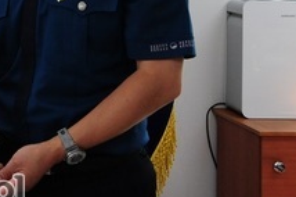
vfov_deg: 13.3
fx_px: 805
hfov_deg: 18.7
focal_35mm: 98
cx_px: -129
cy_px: -83
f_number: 5.6
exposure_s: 1/125
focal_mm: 20
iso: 800
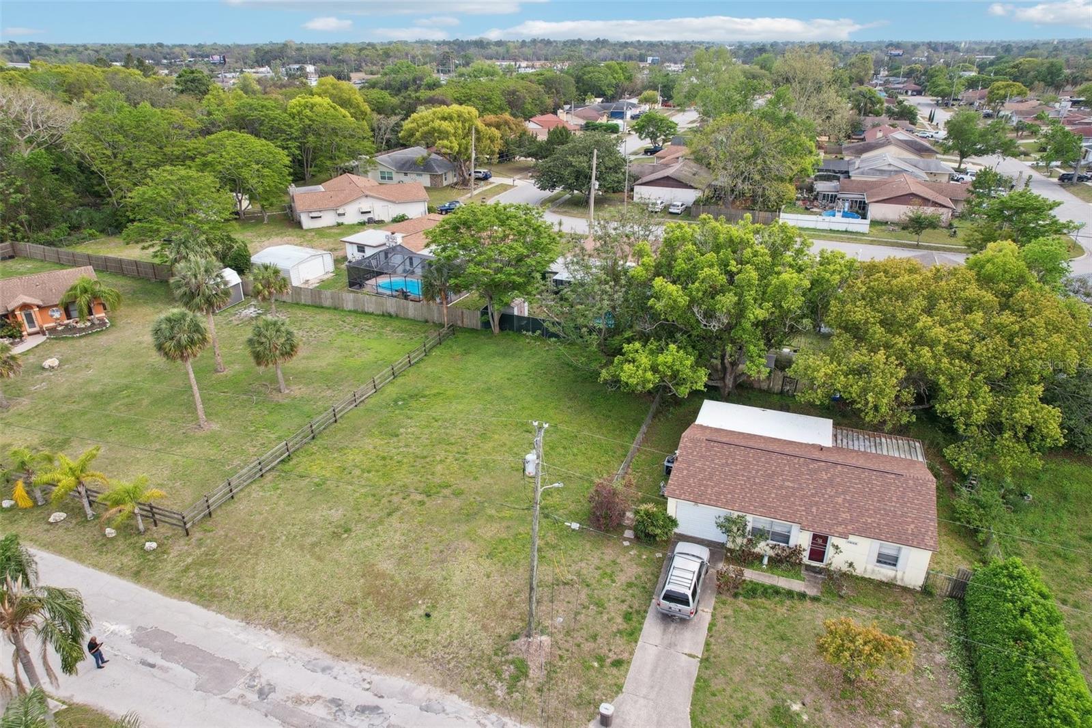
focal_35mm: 22
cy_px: 364
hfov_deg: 78.6
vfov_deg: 57.2
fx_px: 667
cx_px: 546
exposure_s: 1/800
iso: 160
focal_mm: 8.4
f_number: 2.8
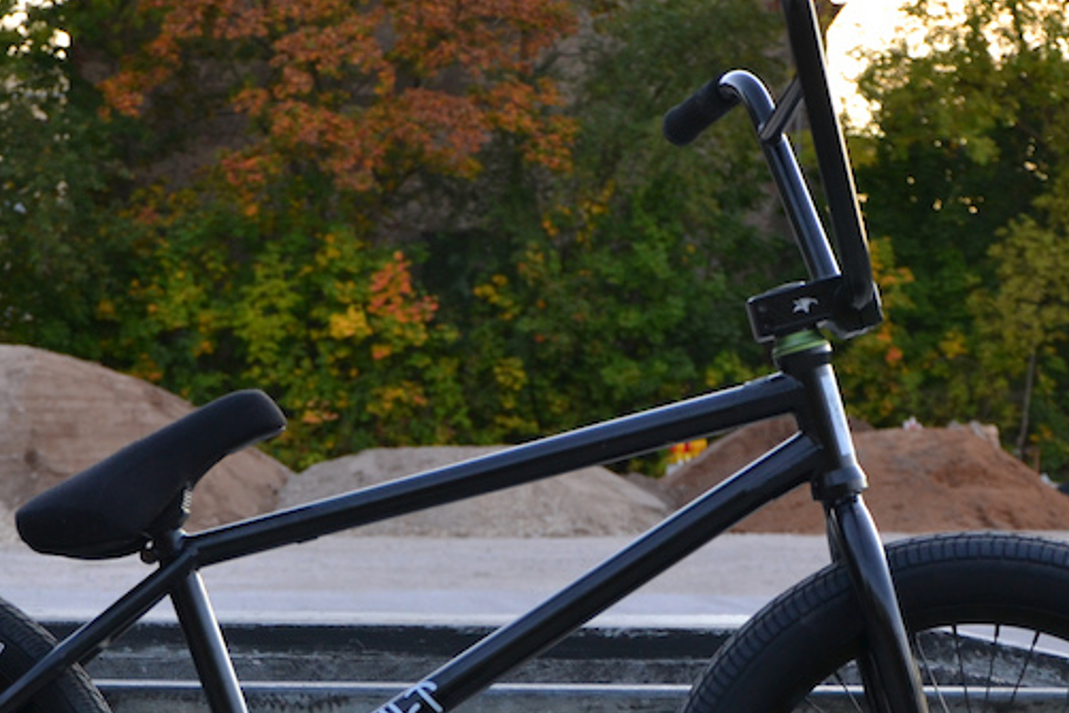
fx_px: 3179
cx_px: 373
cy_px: 582
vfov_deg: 12.7
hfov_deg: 19.0
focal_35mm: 107
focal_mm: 35
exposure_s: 1/25
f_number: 4.5
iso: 400
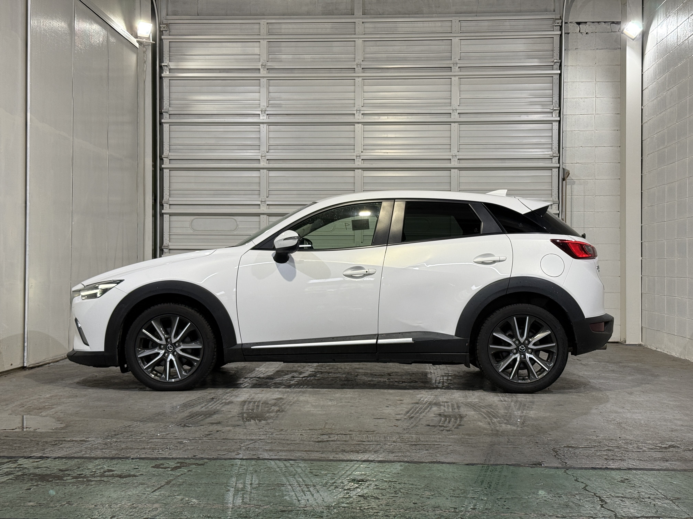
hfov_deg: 39.7
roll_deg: -1.0
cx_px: 346
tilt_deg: +0.7
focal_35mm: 48
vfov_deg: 30.3
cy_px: 260
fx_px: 961
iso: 50
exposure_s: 1/60
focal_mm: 6.76
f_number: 1.78
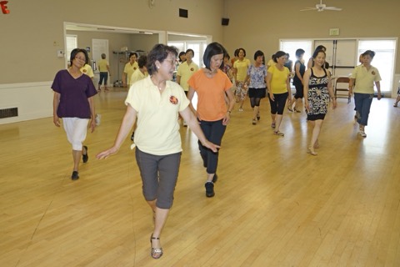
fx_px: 367
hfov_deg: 57.2
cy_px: 134
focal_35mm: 33
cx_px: 200
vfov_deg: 40.0
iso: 400
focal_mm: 22
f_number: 2.8
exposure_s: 1/60
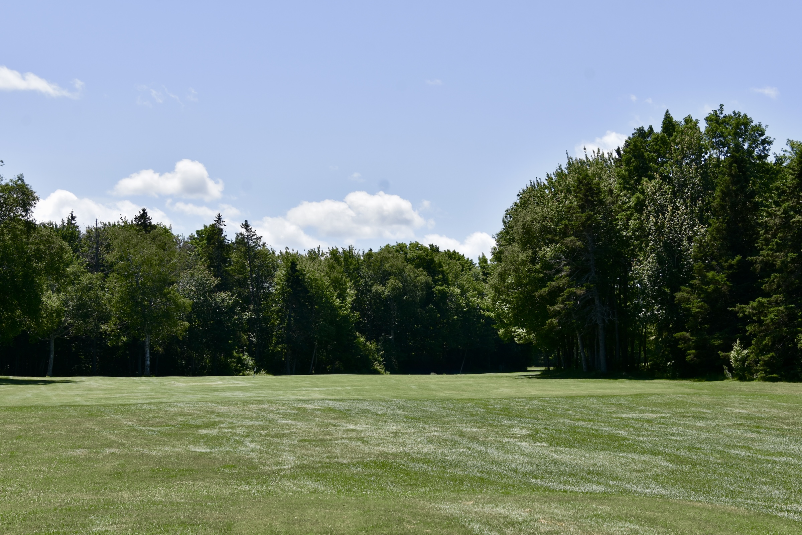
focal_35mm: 66
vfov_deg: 20.6
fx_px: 1470
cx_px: 401
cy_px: 268
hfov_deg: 30.5
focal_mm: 44
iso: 160
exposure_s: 1/500
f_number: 8
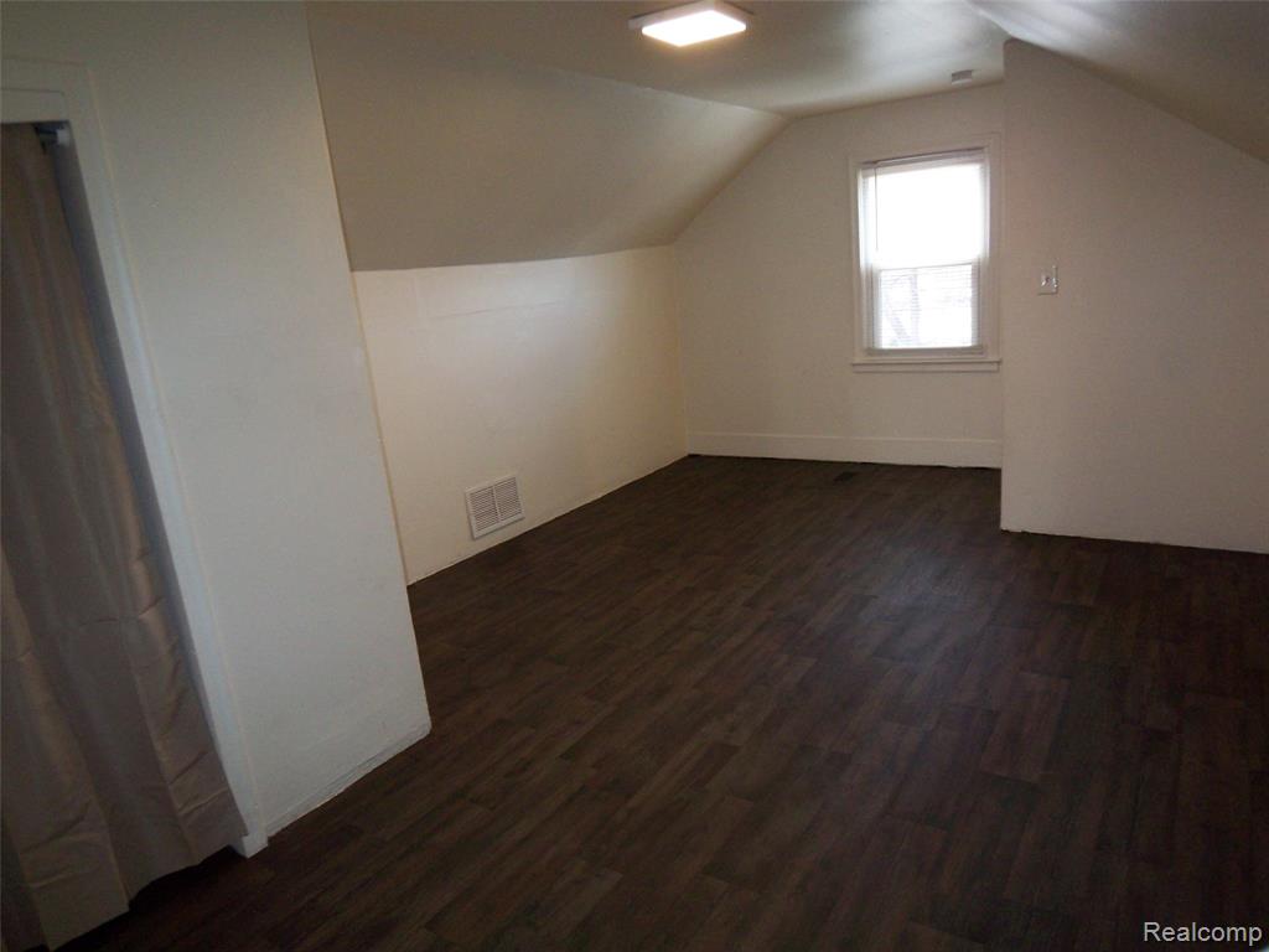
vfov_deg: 58.9
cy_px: 476
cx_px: 634
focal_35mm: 23
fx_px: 843
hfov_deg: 73.9
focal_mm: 3.8
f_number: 2.8
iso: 125
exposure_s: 1/30
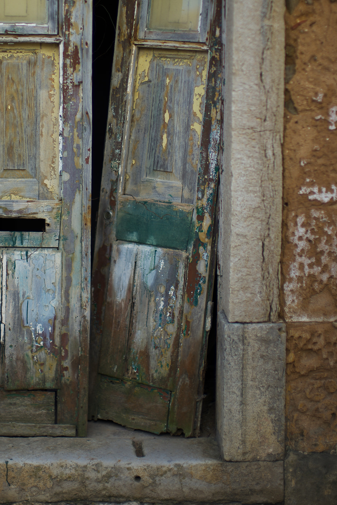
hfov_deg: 18.9
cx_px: 107
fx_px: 1011
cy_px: 147
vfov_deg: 27.8
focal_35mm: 72
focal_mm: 50
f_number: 1.2
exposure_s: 1/2500
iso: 50
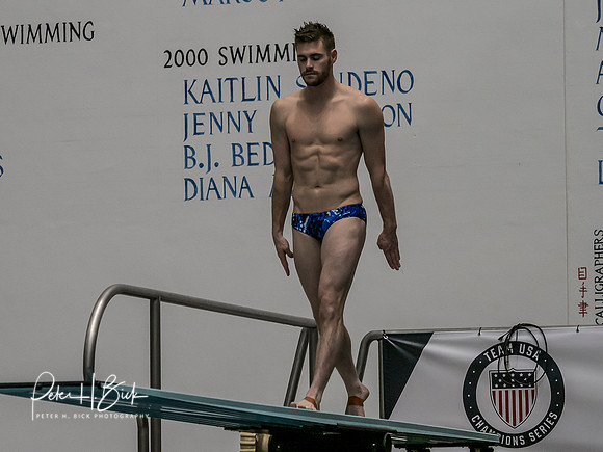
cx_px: 324
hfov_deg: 6.7
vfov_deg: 5.0
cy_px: 159
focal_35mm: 297
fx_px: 5166
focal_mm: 97
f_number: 2.8
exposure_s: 1/1000
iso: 1600
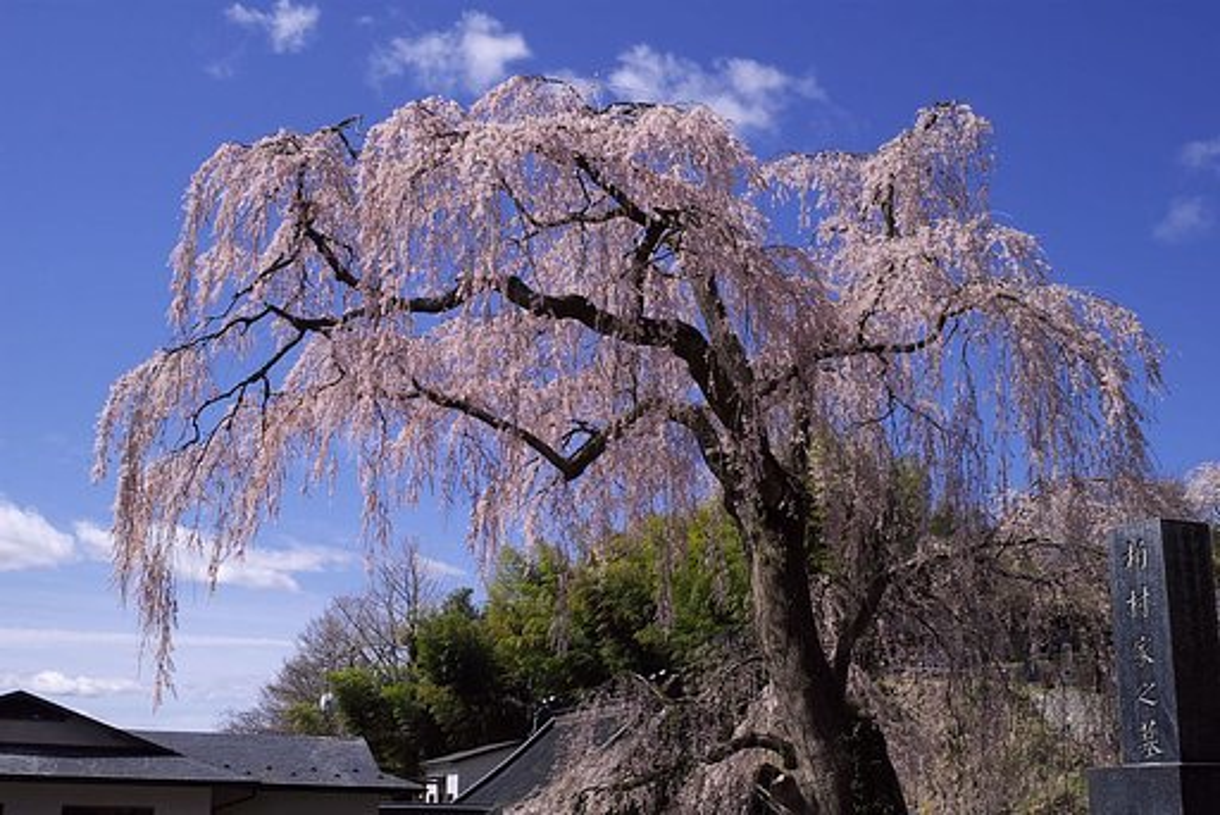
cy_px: 408
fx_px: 1424
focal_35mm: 42
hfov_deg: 46.4
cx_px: 610
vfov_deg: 31.9
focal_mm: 28
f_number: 8
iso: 200
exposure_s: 1/800
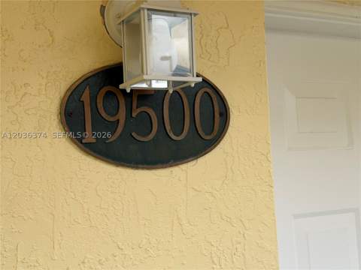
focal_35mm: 48
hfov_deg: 39.7
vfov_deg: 30.3
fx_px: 501
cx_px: 180
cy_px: 135
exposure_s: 1/1149
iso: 64
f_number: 1.78
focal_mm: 6.76
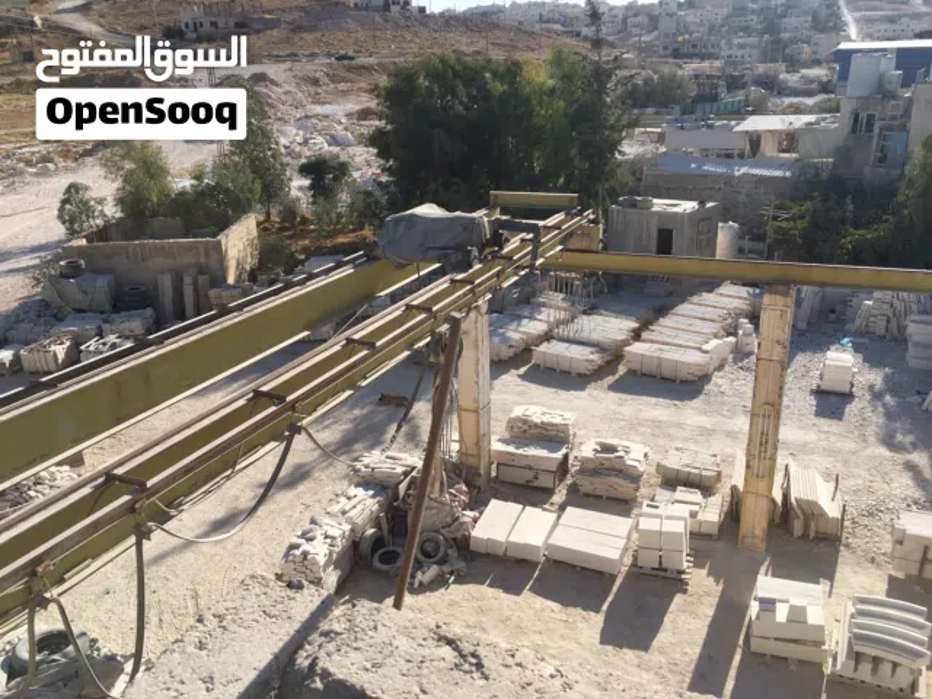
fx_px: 781
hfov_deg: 61.7
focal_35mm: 29
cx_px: 466
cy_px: 350
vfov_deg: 48.2
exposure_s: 1/2024
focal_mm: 4.15
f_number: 2.2
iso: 25
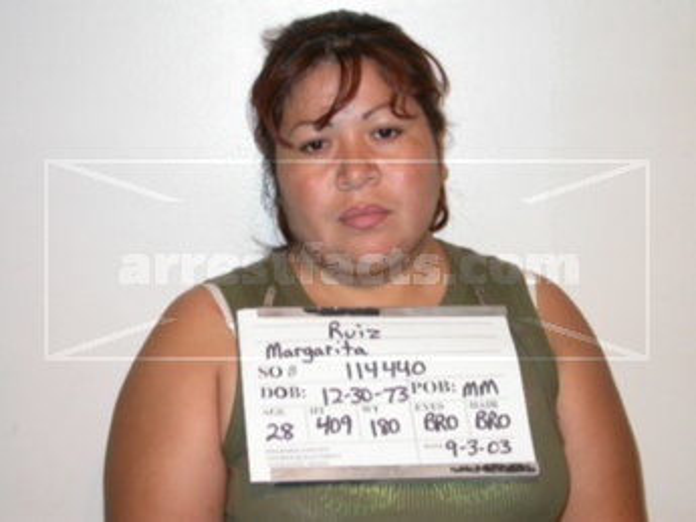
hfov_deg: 26.7
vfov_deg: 20.2
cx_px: 348
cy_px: 261
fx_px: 1468
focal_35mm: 73
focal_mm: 15.1
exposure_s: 1/60.3
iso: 100
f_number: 3.3
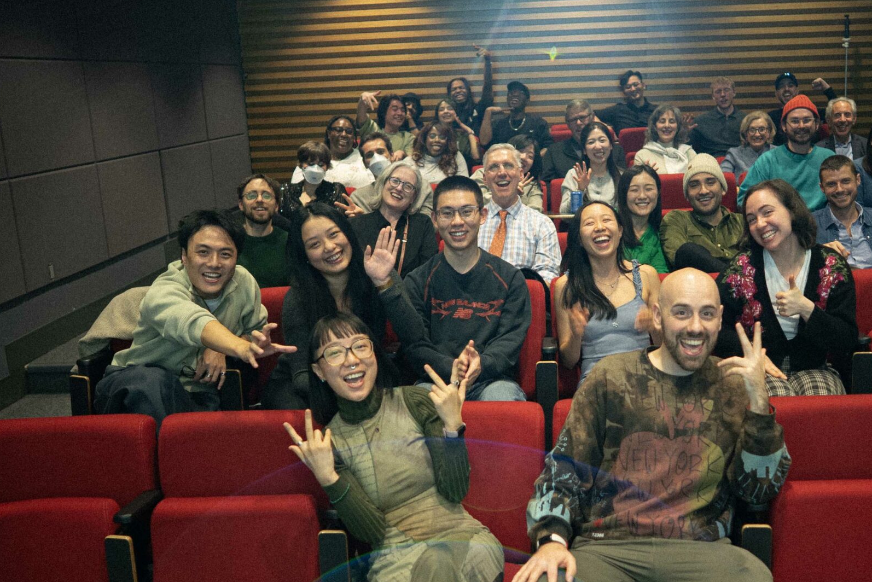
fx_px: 969
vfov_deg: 33.4
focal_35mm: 40
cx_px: 516
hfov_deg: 48.2
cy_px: 300
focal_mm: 25
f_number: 2
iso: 1600
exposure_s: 1/100
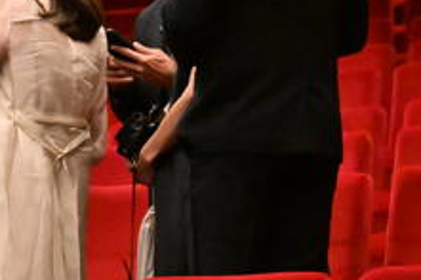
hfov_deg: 6.3
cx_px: 55
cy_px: 48
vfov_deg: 4.2
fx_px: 3833
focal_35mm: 328
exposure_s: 1/400
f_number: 2.8
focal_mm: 70
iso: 16000
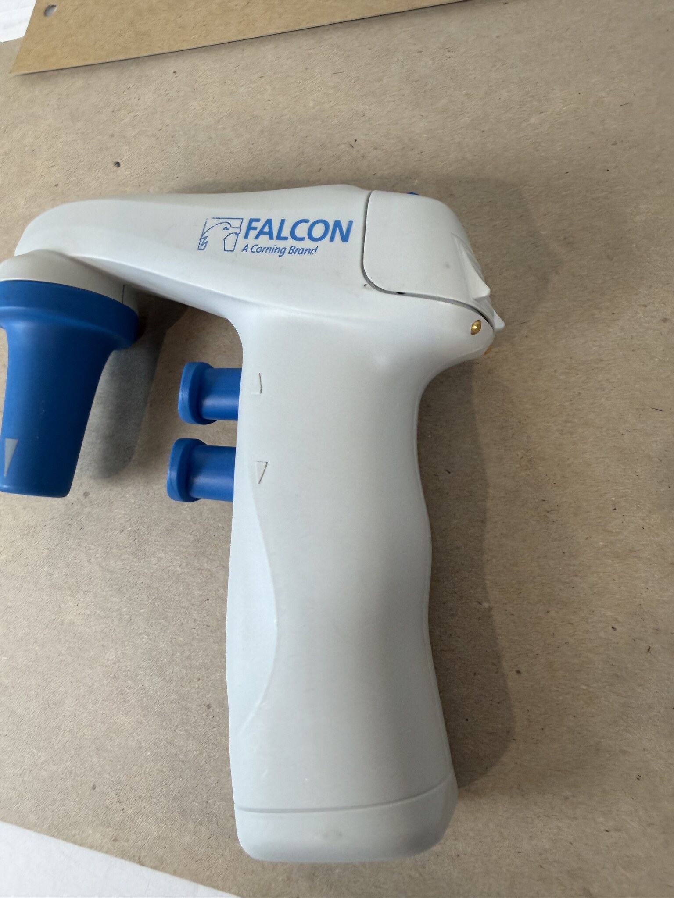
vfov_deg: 71.6
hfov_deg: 56.8
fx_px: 623
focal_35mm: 24
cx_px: 337
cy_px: 449
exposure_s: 1/120
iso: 100
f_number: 2.2
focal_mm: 2.22
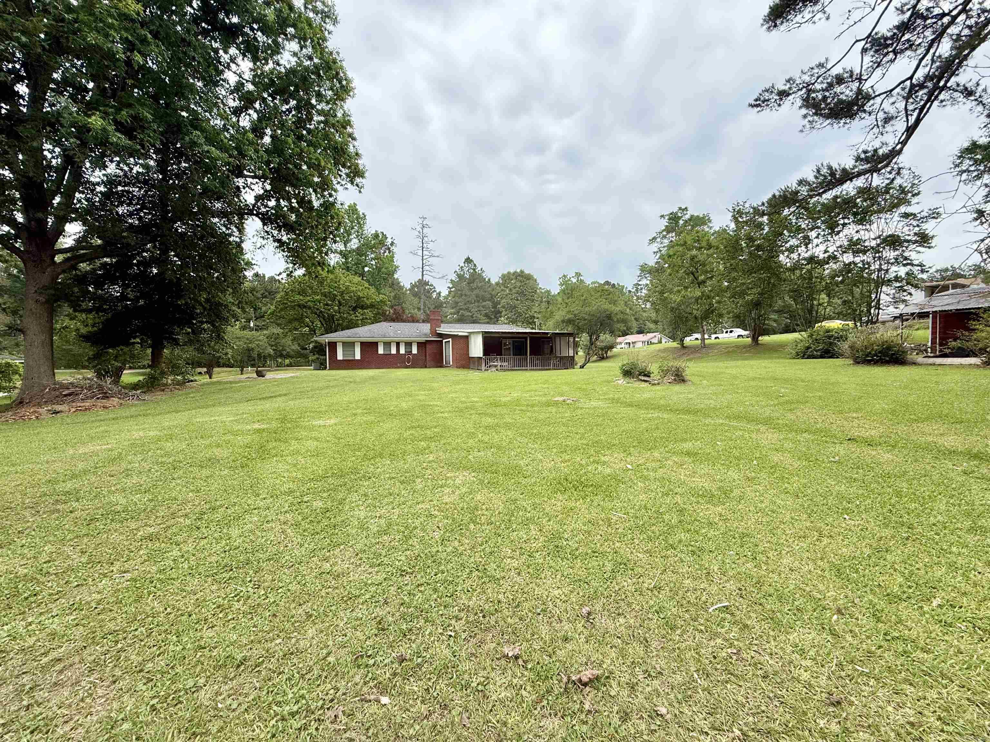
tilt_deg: -1.4
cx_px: 495
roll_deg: +0.5
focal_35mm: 14
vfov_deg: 85.7
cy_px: 371
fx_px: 400
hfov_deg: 102.1
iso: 64
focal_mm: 2.22
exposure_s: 1/522
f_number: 2.2
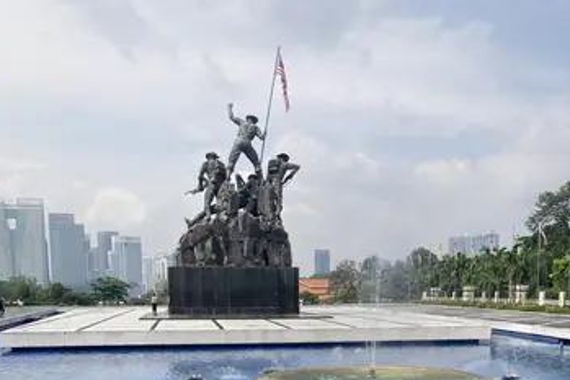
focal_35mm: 40
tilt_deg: -7.0
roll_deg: -0.5
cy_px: 387
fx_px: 634
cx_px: 278
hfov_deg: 48.4
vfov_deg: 30.8
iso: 20
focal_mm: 3.99
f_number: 1.8
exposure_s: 1/2288
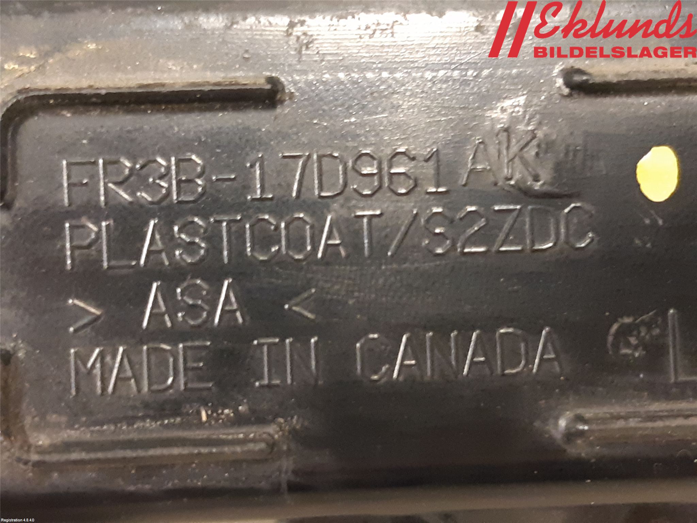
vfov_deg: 53.1
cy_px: 262
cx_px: 348
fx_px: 524
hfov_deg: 67.3
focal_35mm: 26
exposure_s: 1/25
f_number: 1.7
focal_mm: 3.93
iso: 400
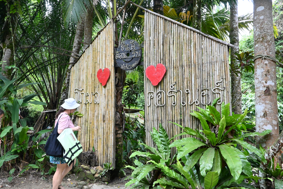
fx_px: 189
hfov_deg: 73.7
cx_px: 142
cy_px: 94
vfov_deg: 53.1
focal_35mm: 24
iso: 3200
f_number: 9
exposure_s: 1/320
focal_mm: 16
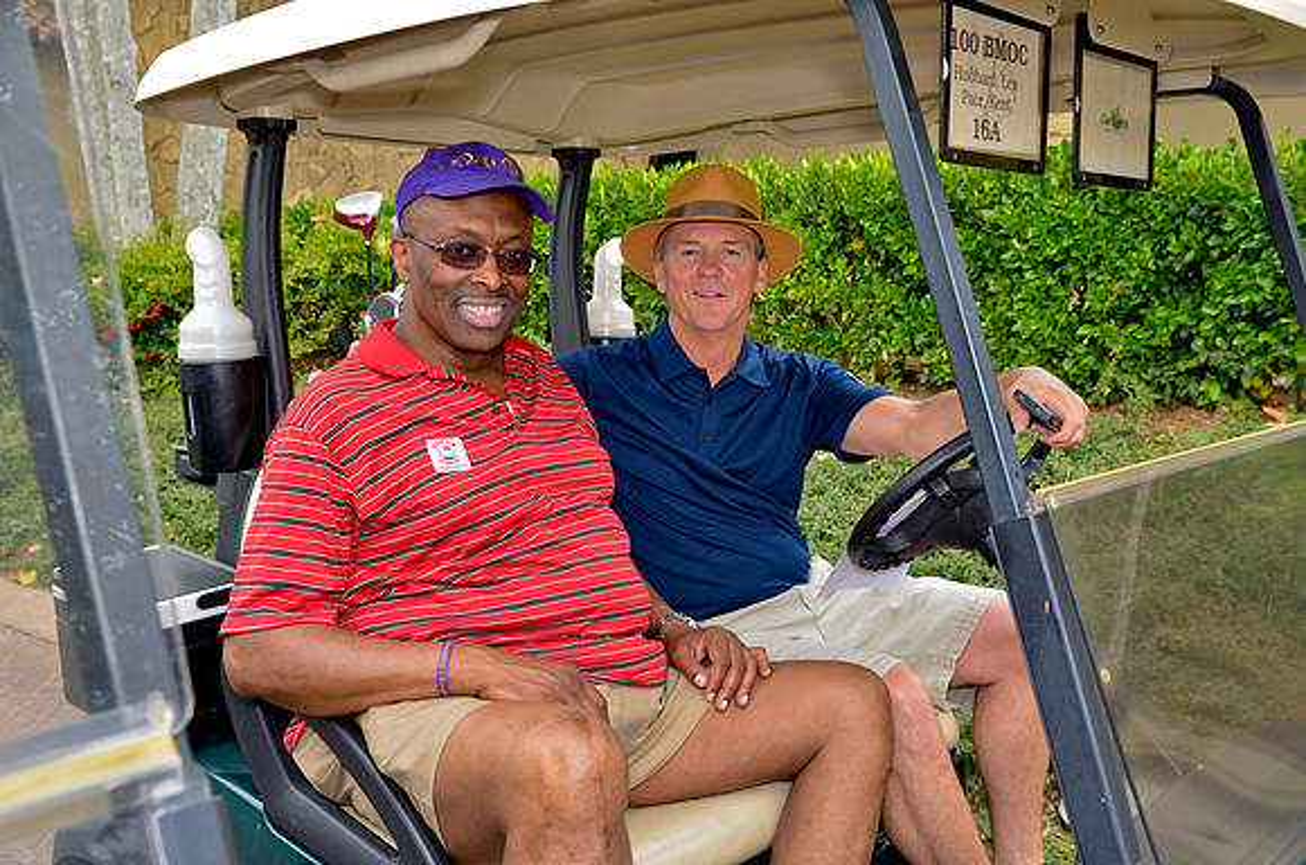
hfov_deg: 49.6
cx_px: 653
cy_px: 432
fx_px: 1412
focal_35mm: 39
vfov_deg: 34.1
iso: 200
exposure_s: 1/200
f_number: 5.6
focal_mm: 26
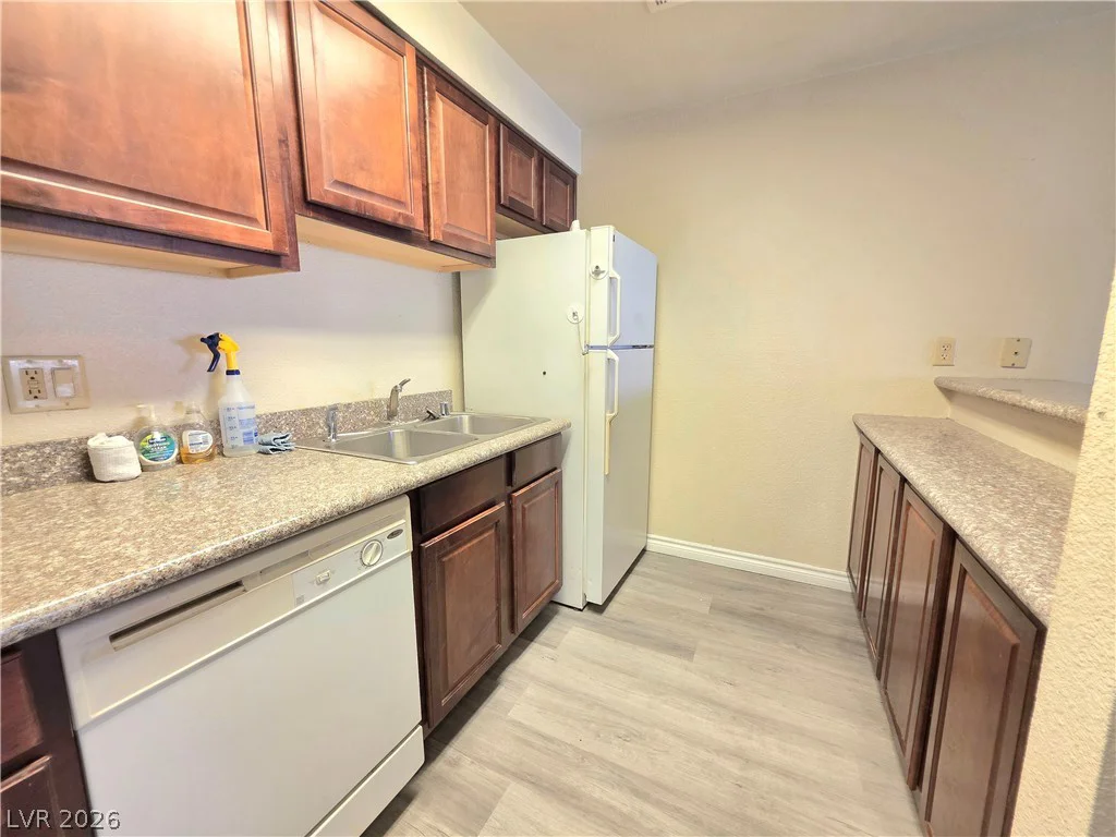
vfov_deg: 89.9
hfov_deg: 106.2
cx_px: 558
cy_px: 418
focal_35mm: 13
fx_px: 419
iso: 250
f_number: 1.9
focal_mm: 2.2
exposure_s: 1/60.2
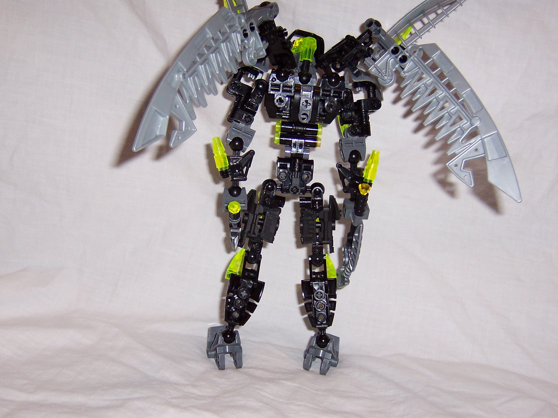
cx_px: 279
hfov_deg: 36.8
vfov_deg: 28.0
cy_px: 209
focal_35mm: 52
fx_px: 838
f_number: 3.4
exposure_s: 1/60
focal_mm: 8
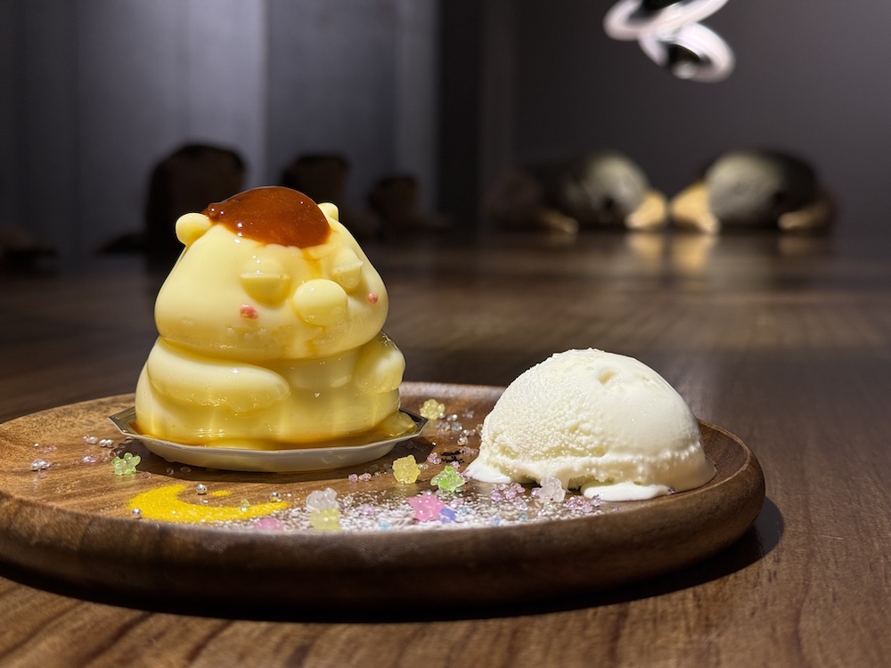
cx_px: 446
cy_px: 334
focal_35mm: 48
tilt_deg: -6.2
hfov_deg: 39.7
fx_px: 1235
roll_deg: -1.2
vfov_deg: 30.3
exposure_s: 1/100
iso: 50
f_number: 1.78
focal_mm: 6.76
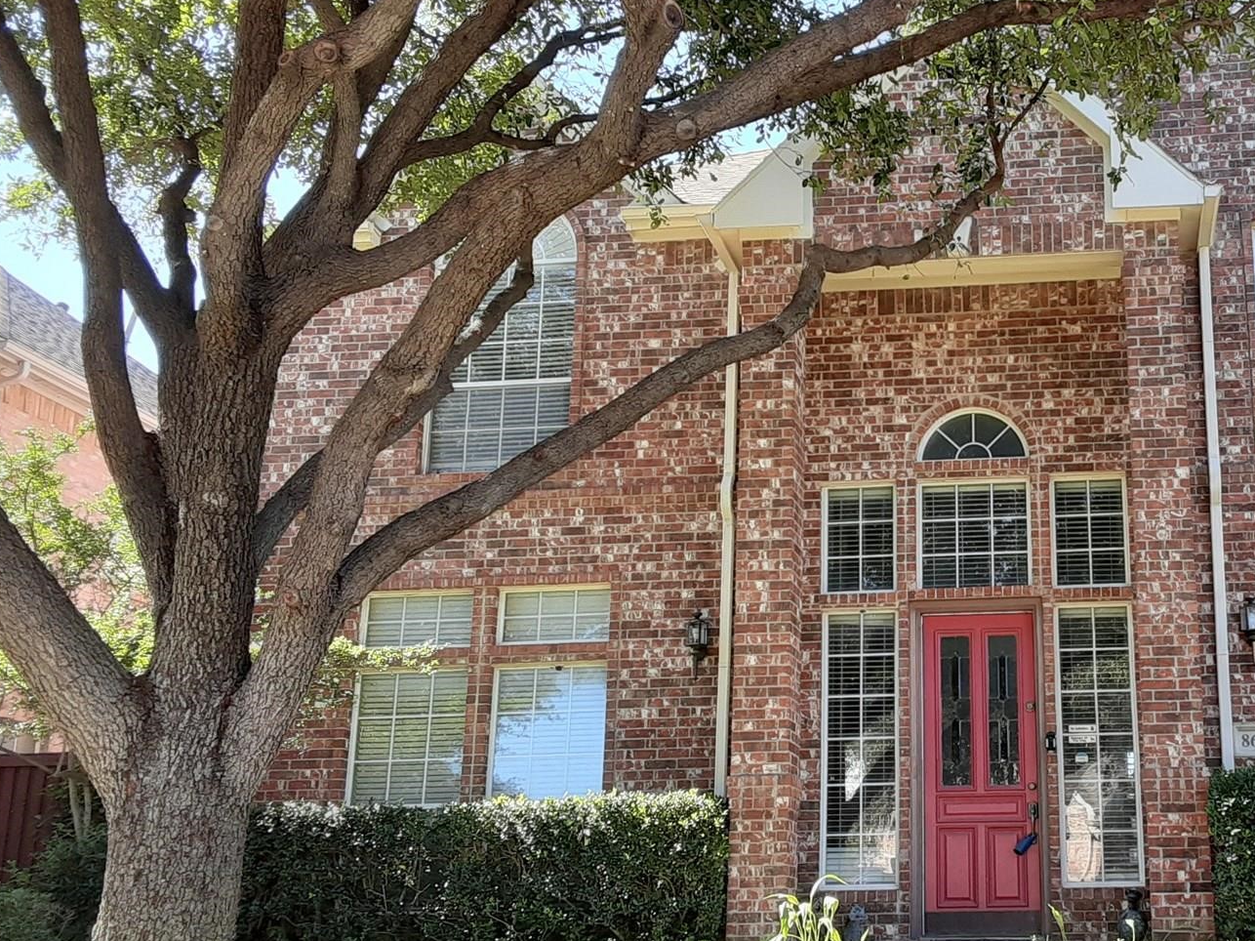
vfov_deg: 33.6
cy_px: 476
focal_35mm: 43
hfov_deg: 42.5
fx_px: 1559
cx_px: 938
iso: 40
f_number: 1.9
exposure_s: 1/252
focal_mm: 2.91
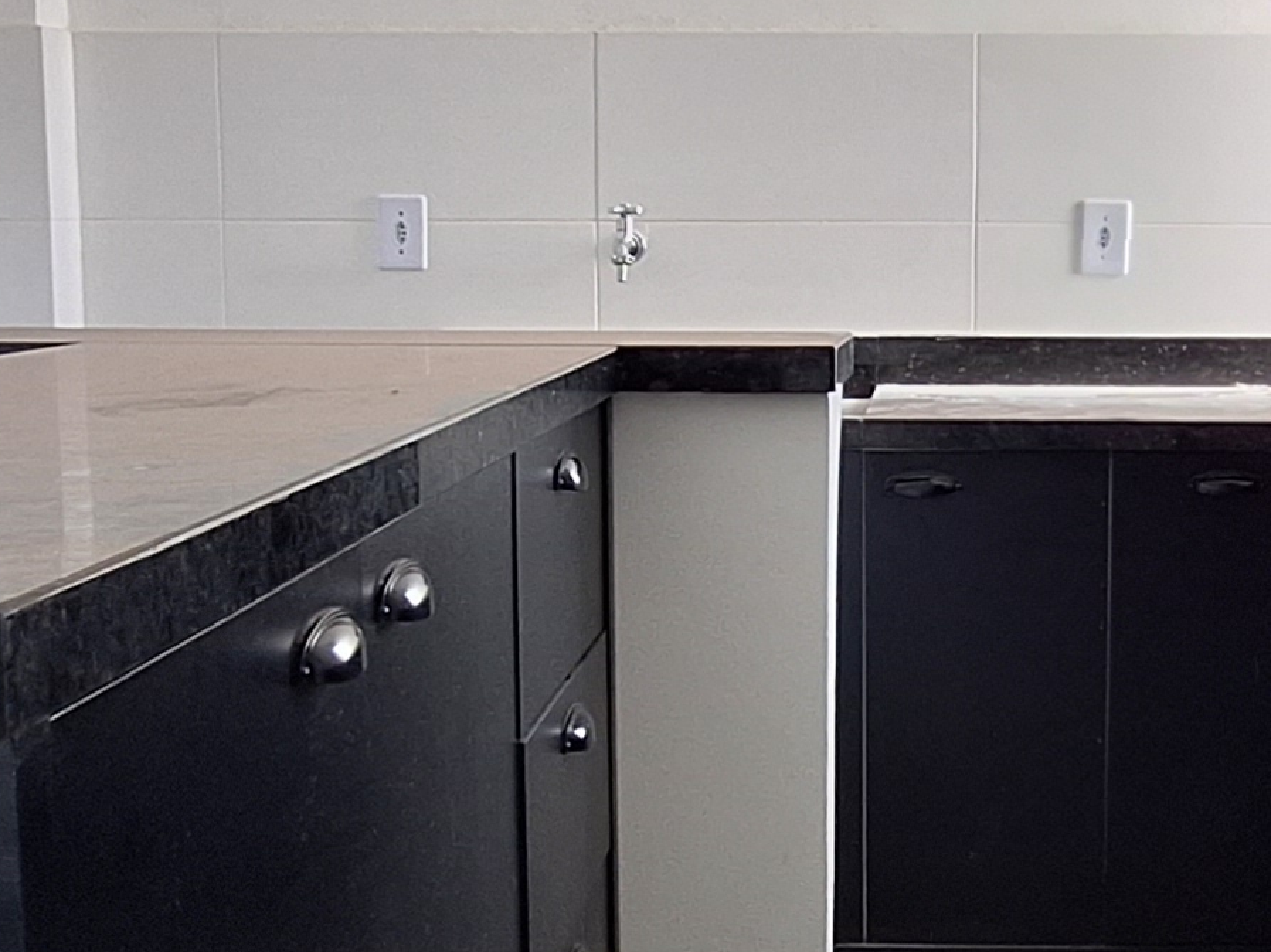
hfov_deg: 32.8
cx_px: 908
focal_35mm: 58
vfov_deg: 25.2
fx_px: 2129
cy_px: 554
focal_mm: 1.74
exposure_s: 1/60
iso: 64
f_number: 2.2
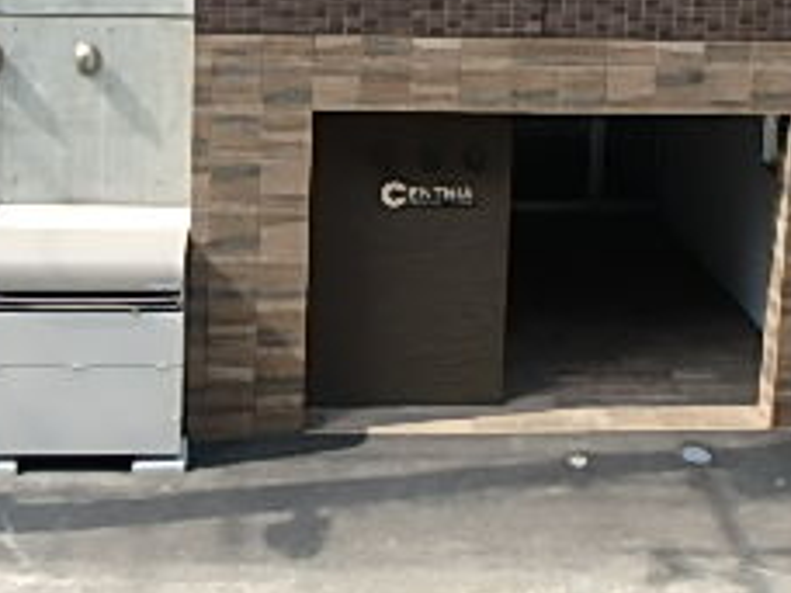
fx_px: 1348
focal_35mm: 59
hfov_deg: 32.7
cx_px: 406
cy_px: -83
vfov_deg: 23.1
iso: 125
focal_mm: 3.7
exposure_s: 1/320
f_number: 3.5
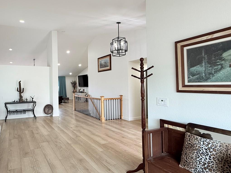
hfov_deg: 72.9
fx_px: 147
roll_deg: +0.8
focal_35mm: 22
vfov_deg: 61.1
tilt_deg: +0.9
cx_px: 69
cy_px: 84
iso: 125
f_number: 2.2
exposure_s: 1/99
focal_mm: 2.22
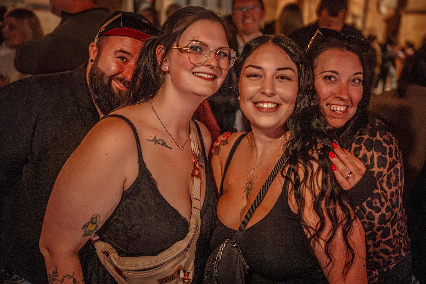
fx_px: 414
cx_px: 213
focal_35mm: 35
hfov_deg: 54.4
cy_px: 142
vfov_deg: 37.9
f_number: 2
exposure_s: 1/160
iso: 25600
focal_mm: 35
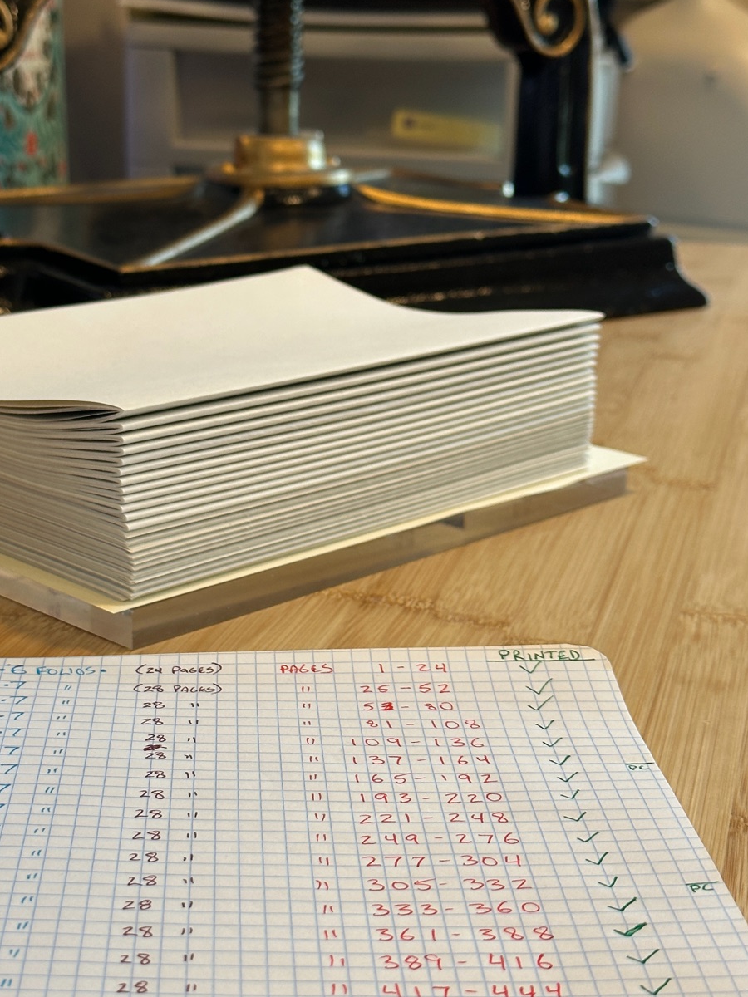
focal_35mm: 64
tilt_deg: -19.4
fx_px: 1844
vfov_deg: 30.2
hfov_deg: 22.9
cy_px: 580
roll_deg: -0.7
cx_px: 286
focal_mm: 6.86
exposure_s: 1/120
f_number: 1.78
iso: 100
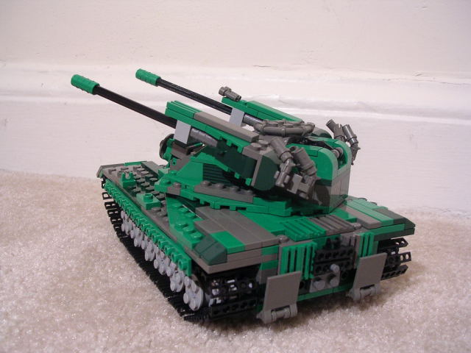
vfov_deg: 37.7
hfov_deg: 49.0
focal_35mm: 38
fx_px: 517
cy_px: 176
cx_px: 236
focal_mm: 5.8
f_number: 2.8
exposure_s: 1/3.5
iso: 237
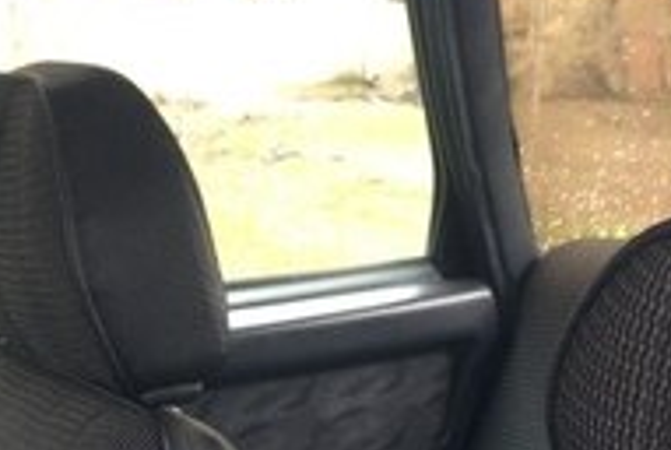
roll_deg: -3.0
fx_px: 1661
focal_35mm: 89
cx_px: 256
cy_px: 650
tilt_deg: -19.2
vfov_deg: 14.5
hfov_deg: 22.8
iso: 50
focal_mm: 4.12
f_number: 2.4
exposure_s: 1/24
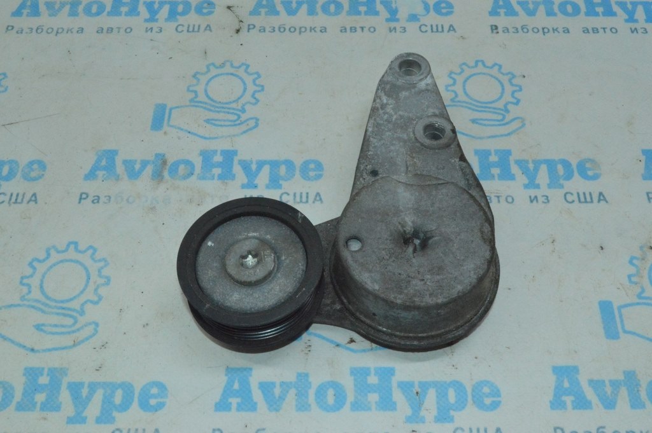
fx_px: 760
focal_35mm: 42
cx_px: 326
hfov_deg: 46.4
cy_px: 216
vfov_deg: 31.8
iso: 5600
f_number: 29
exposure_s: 1/60
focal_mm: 28
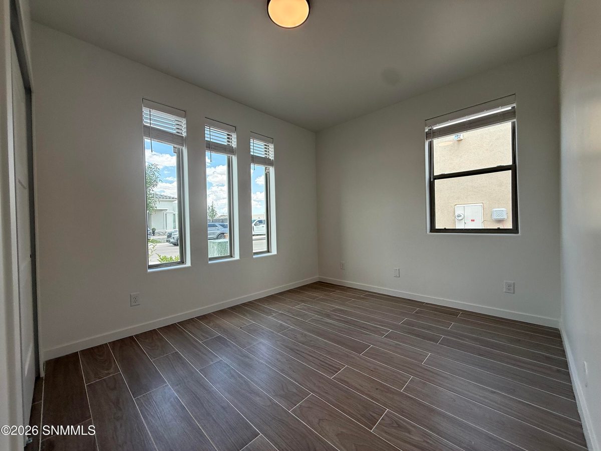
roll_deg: +0.4
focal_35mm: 14
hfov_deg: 102.1
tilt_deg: -0.5
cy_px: 226
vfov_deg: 85.7
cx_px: 300
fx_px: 243
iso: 64
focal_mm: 2.22
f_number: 2.2
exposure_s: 1/217
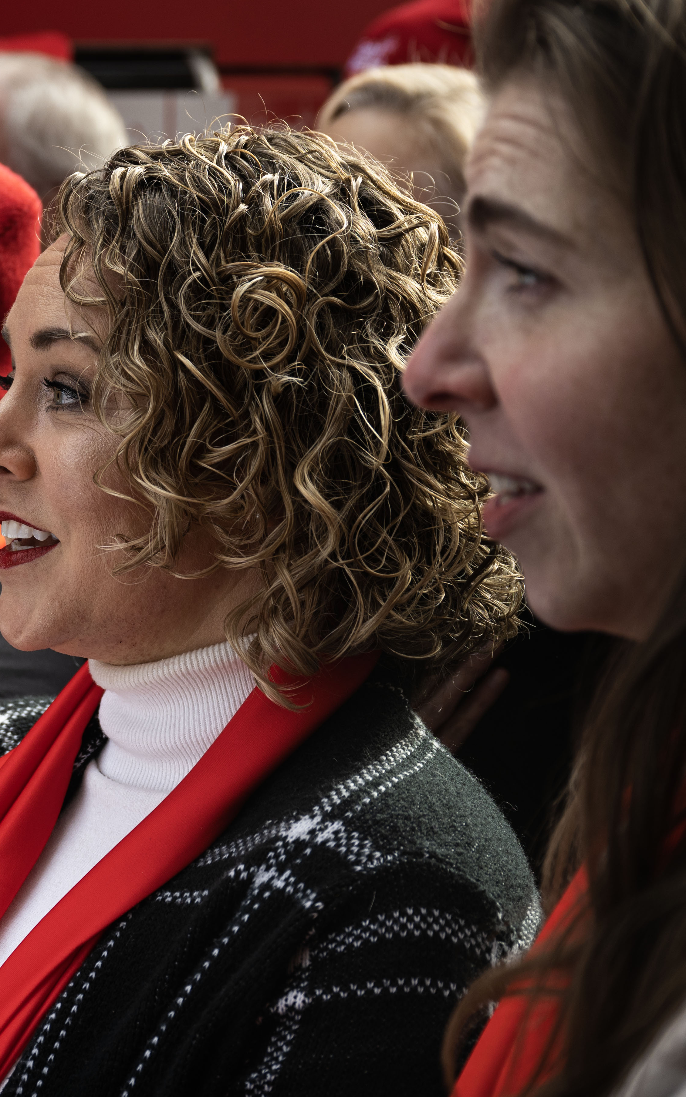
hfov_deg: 12.6
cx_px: -256
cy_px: 414
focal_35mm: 100
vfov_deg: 20.8
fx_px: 2992
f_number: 4
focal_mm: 43
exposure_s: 1/250
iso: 64
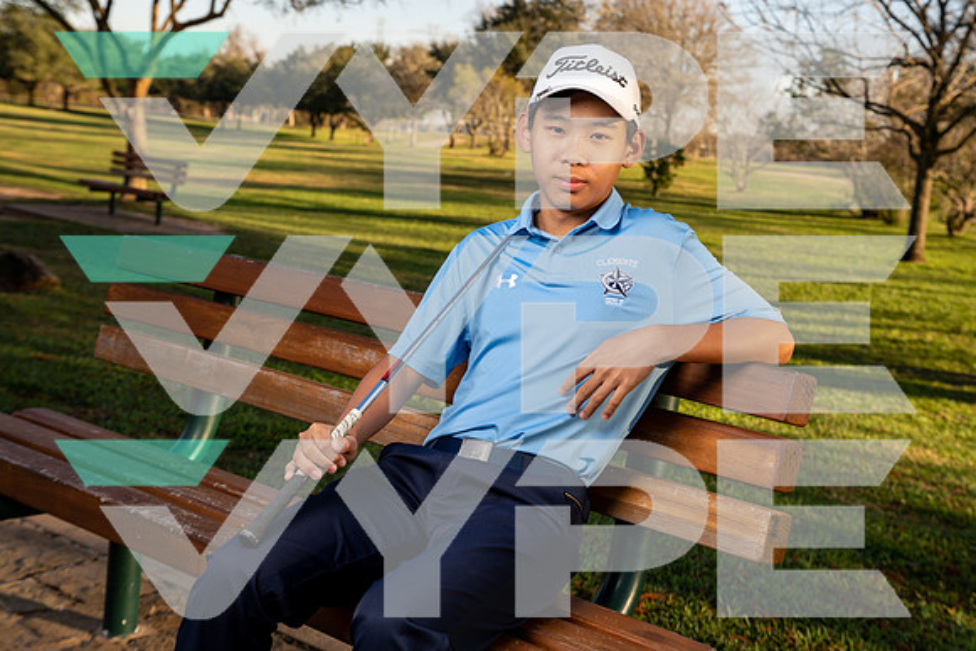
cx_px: 488
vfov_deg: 28.1
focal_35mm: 48
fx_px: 1302
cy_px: 326
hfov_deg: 41.1
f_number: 5.6
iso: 160
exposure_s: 1/250
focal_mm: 48
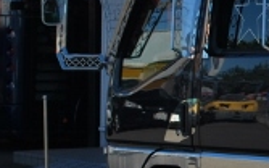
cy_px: 44
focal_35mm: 223
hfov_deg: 9.1
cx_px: 457
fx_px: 1633
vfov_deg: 5.9
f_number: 7.1
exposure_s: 1/200
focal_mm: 38
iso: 100
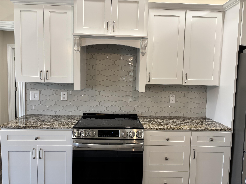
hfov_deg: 67.3
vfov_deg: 53.1
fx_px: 185
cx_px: 123
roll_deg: -1.8
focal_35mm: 26
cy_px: 92
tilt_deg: -4.3
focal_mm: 5.96
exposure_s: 1/120
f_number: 1.6
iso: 125
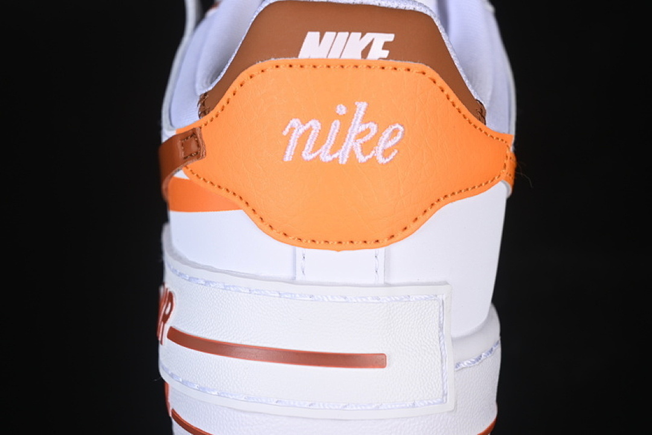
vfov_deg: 18.2
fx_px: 1358
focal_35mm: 75
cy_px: 218
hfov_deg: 27.0
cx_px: 326
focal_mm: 50
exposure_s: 1/80
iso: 160
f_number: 7.1
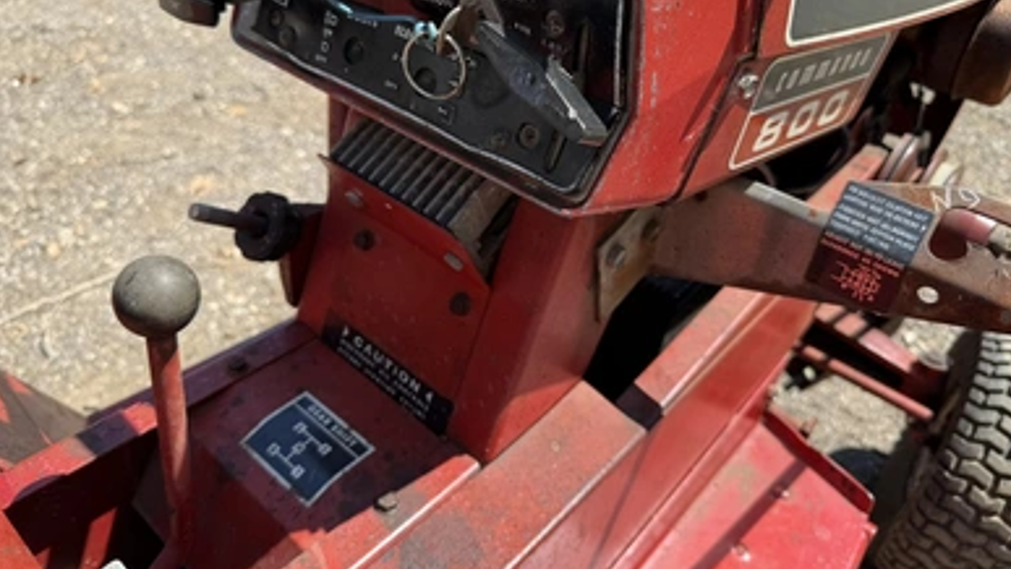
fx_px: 724
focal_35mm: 27
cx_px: 499
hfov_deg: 69.8
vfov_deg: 42.7
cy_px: 224
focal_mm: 6.76
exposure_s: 1/1553
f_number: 1.78
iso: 80
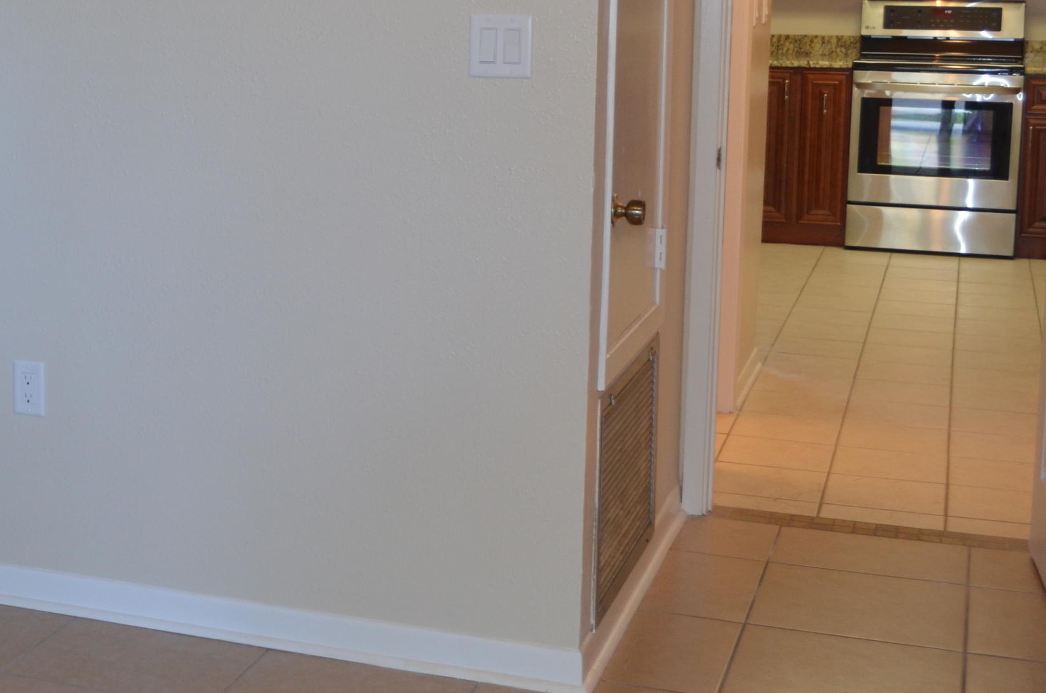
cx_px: 141
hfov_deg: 29.9
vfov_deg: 20.7
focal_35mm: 65
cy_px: 197
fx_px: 1884
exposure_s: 1/60
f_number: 4
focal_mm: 24
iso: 720
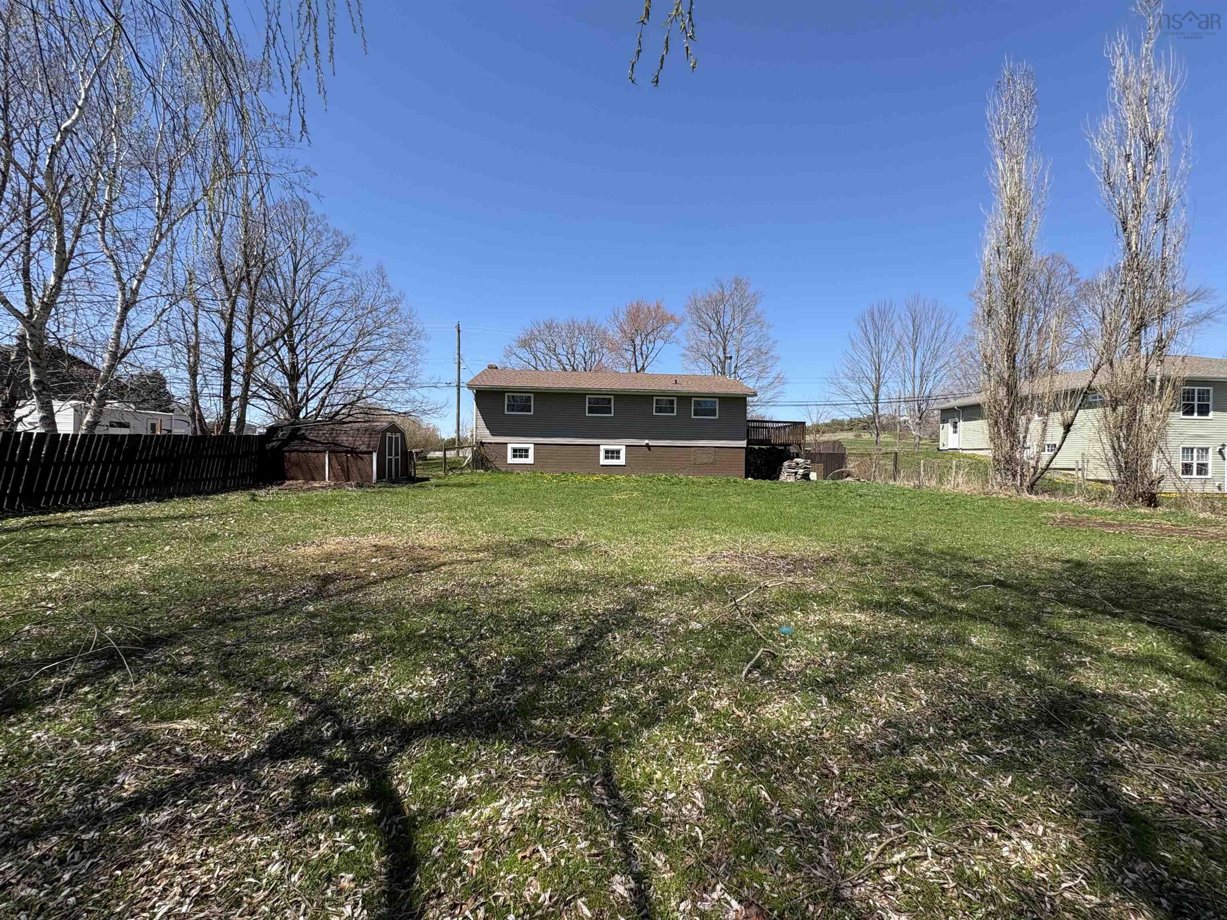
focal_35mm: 14
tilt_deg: -0.6
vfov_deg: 85.7
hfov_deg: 102.1
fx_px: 496
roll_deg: -0.3
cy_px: 460
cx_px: 614
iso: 50
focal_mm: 2.22
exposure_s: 1/1217
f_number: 2.2
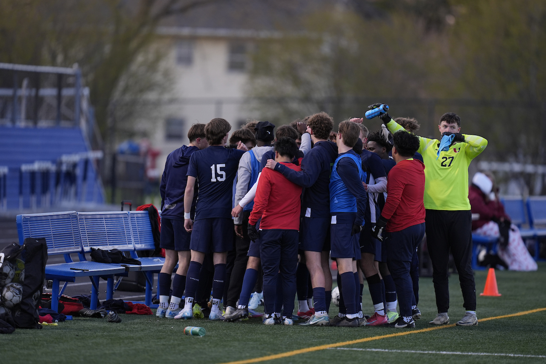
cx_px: 273
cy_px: 182
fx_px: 6066
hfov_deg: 5.2
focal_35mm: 400
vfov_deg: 3.4
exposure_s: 1/640
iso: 640
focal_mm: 400
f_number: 2.8
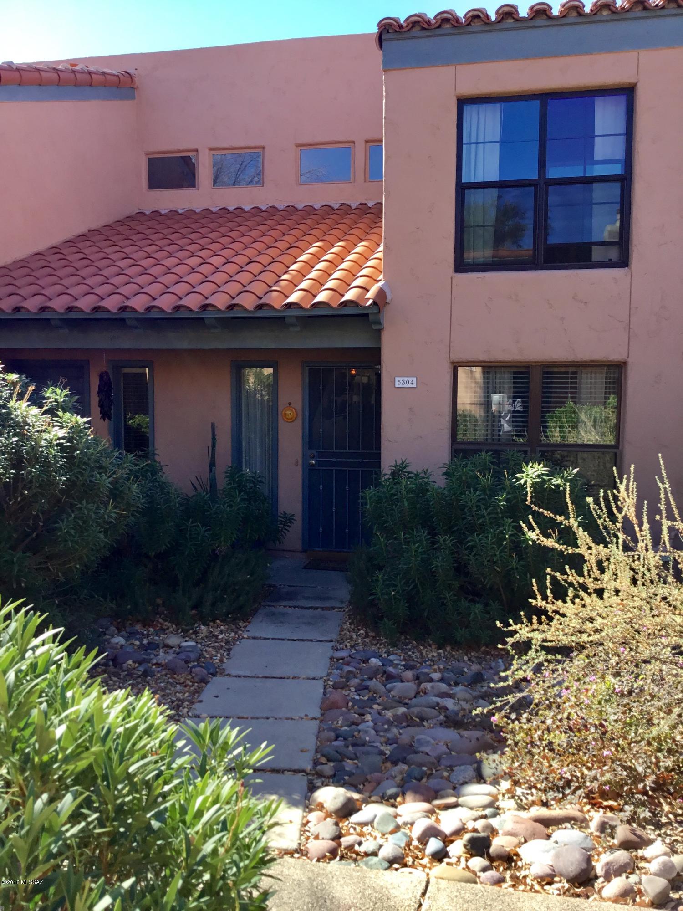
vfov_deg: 58.4
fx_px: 816
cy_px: 456
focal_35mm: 31
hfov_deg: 45.4
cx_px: 342
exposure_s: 1/331
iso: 25
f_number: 2.4
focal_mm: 3.3
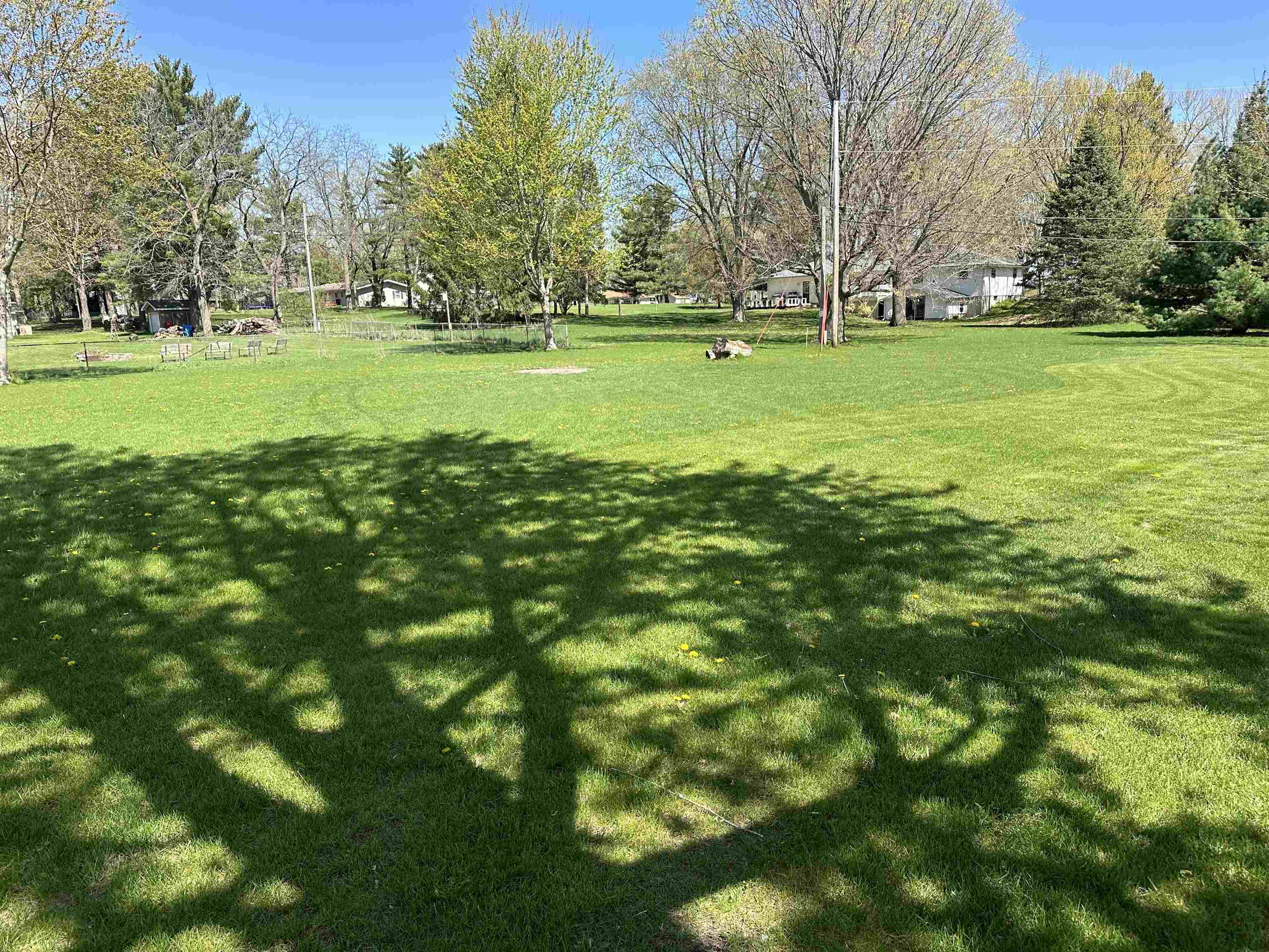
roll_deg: +1.5
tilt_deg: -11.4
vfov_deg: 56.8
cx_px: 634
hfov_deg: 71.6
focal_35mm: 24
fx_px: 880
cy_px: 476
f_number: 1.78
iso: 80
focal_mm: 6.86
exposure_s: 1/1692
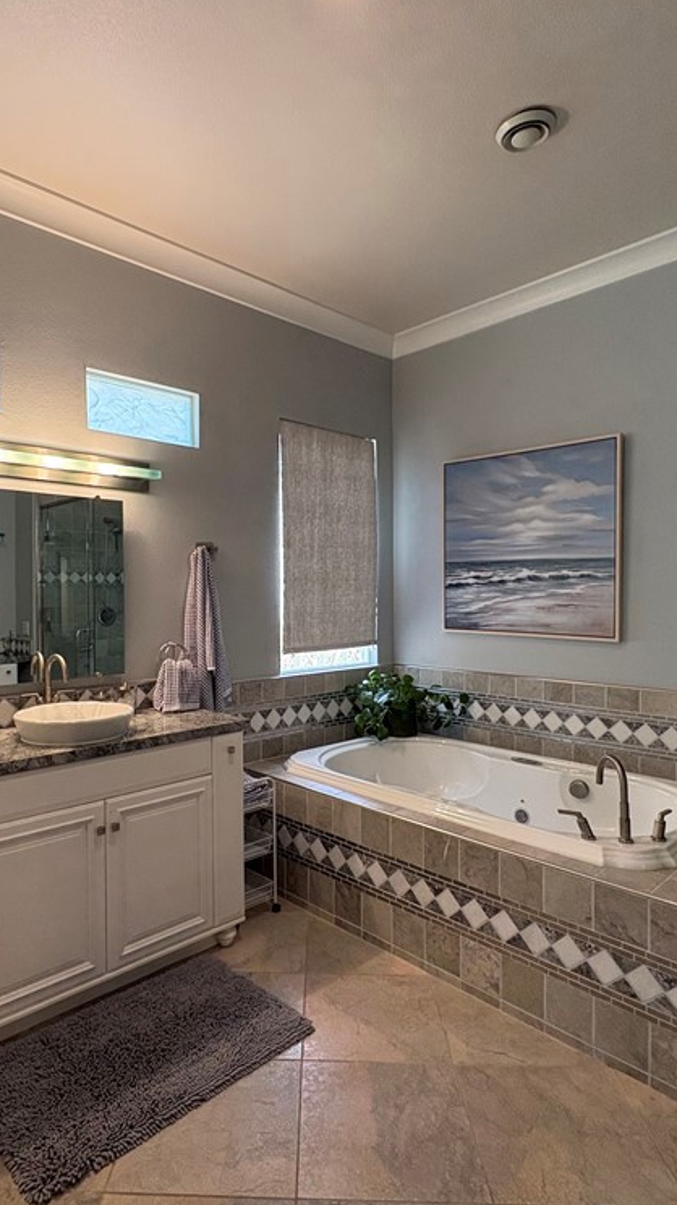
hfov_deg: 53.4
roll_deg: +0.3
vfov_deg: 83.9
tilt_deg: -0.7
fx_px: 671
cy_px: 601
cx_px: 290
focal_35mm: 21
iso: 200
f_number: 2.2
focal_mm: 2.22
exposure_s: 1/120
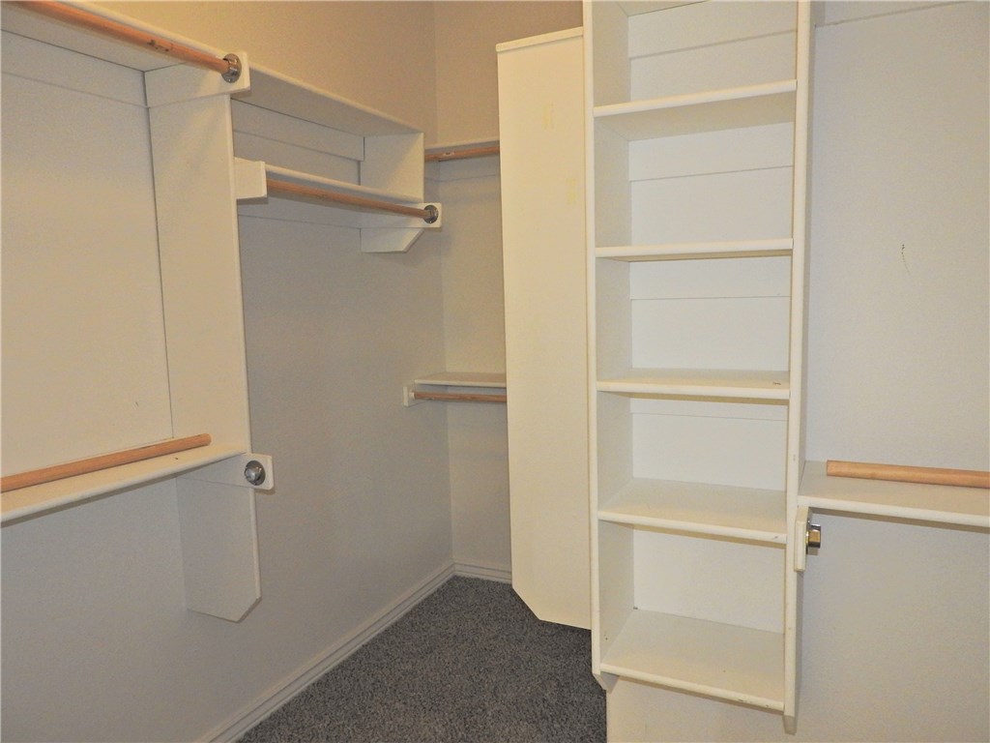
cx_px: 495
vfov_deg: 56.8
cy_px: 372
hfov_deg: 71.6
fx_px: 686
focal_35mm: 24
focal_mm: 4.3
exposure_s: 1/30
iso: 400
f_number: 3.3
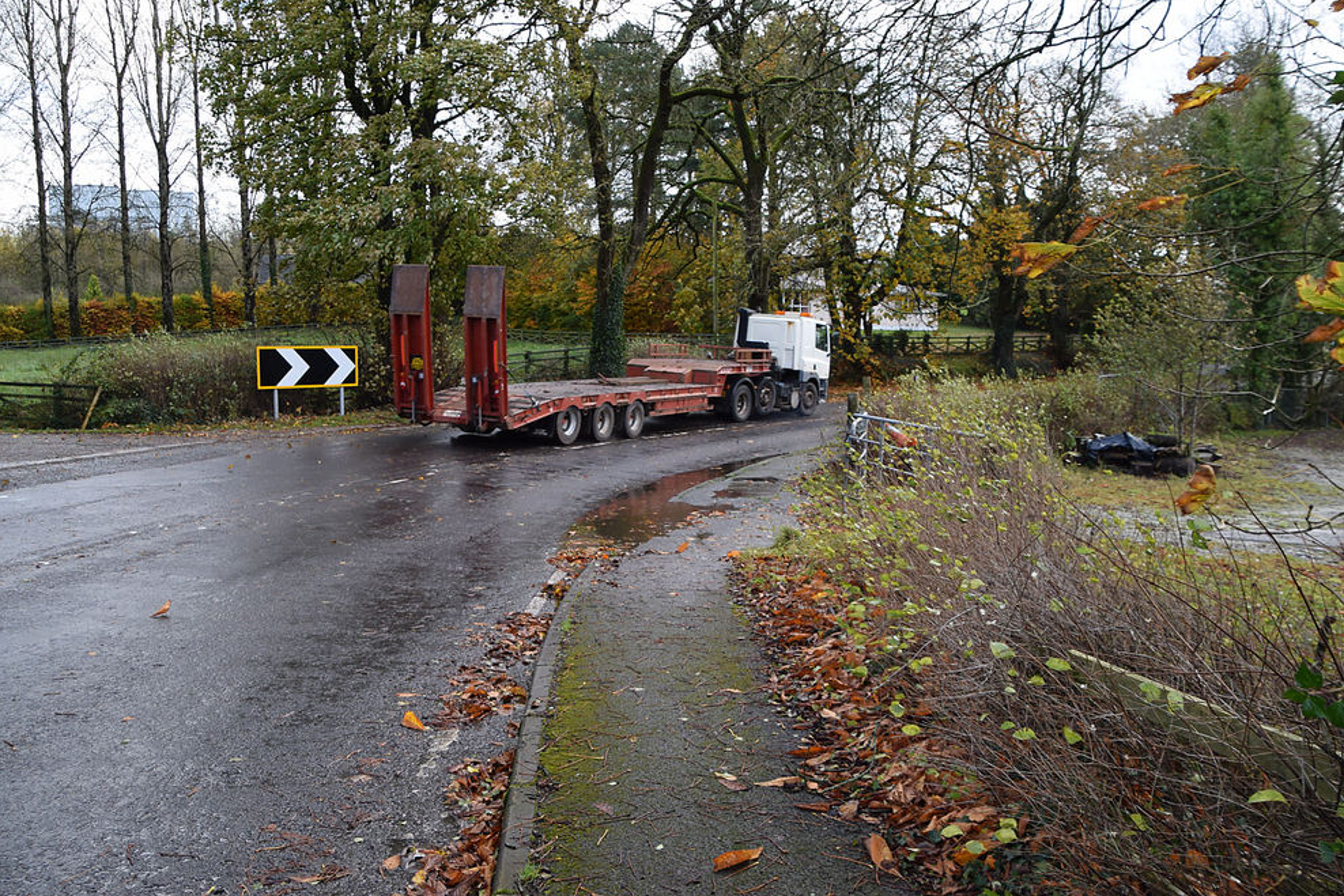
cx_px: 684
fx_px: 1045
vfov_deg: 46.4
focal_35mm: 28
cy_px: 434
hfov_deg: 65.5
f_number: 7.1
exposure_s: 1/200
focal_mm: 18
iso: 400
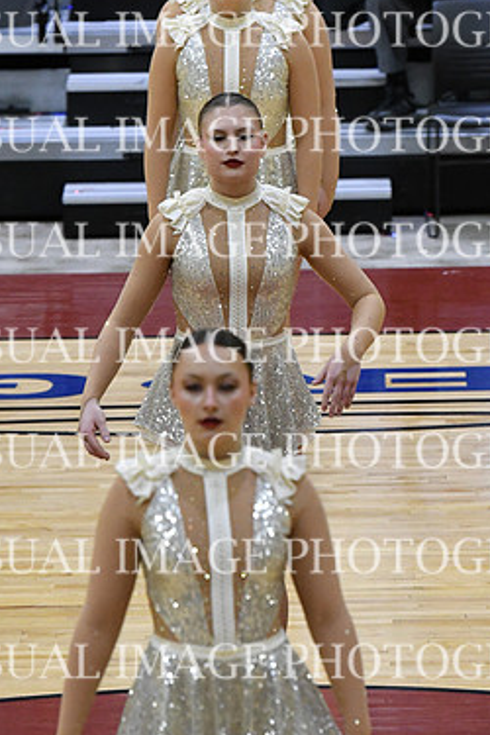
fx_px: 7574
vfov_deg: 5.6
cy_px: 398
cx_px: 270
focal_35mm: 371
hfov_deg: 3.7
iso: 5000
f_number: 4
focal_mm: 160
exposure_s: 1/500
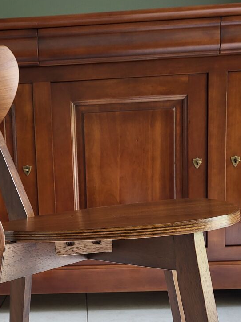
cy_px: 227
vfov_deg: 38.9
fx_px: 445
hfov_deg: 29.7
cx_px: 55
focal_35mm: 48
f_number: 1.8
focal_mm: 5.4
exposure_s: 1/100
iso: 200
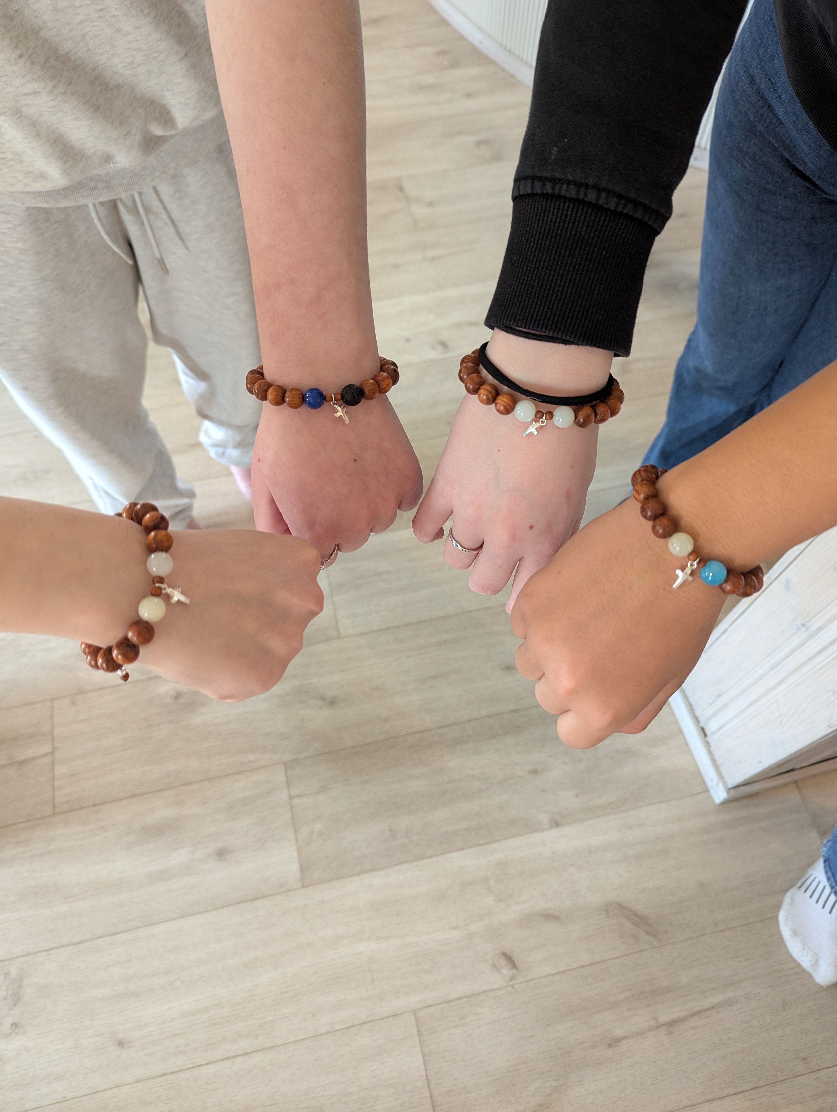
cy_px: 556
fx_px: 772
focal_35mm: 24
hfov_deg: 56.9
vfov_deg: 71.5
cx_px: 418
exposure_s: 1/50
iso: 340
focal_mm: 6.81
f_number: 1.85
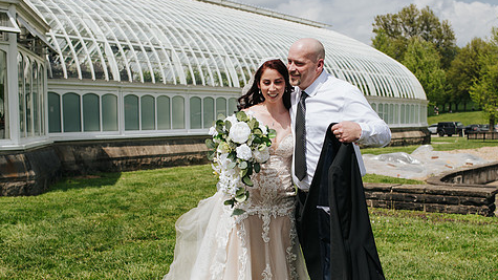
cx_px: 273
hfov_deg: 41.3
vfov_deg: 23.7
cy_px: 203
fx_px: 660
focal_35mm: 50
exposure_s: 1/1600
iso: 100
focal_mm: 35
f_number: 3.5
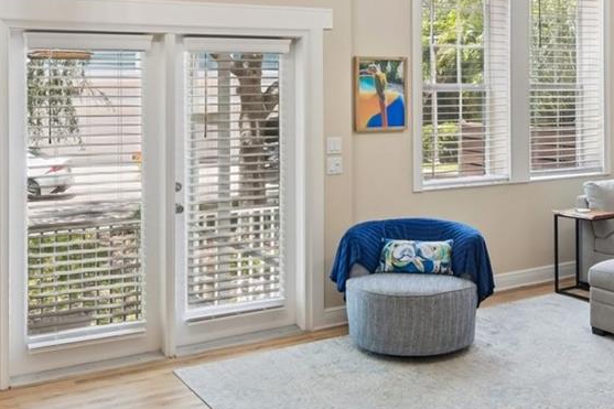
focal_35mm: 46
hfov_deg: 42.3
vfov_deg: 28.8
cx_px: 402
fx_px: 784
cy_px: 103
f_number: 8
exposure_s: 1/40
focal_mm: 16
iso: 400
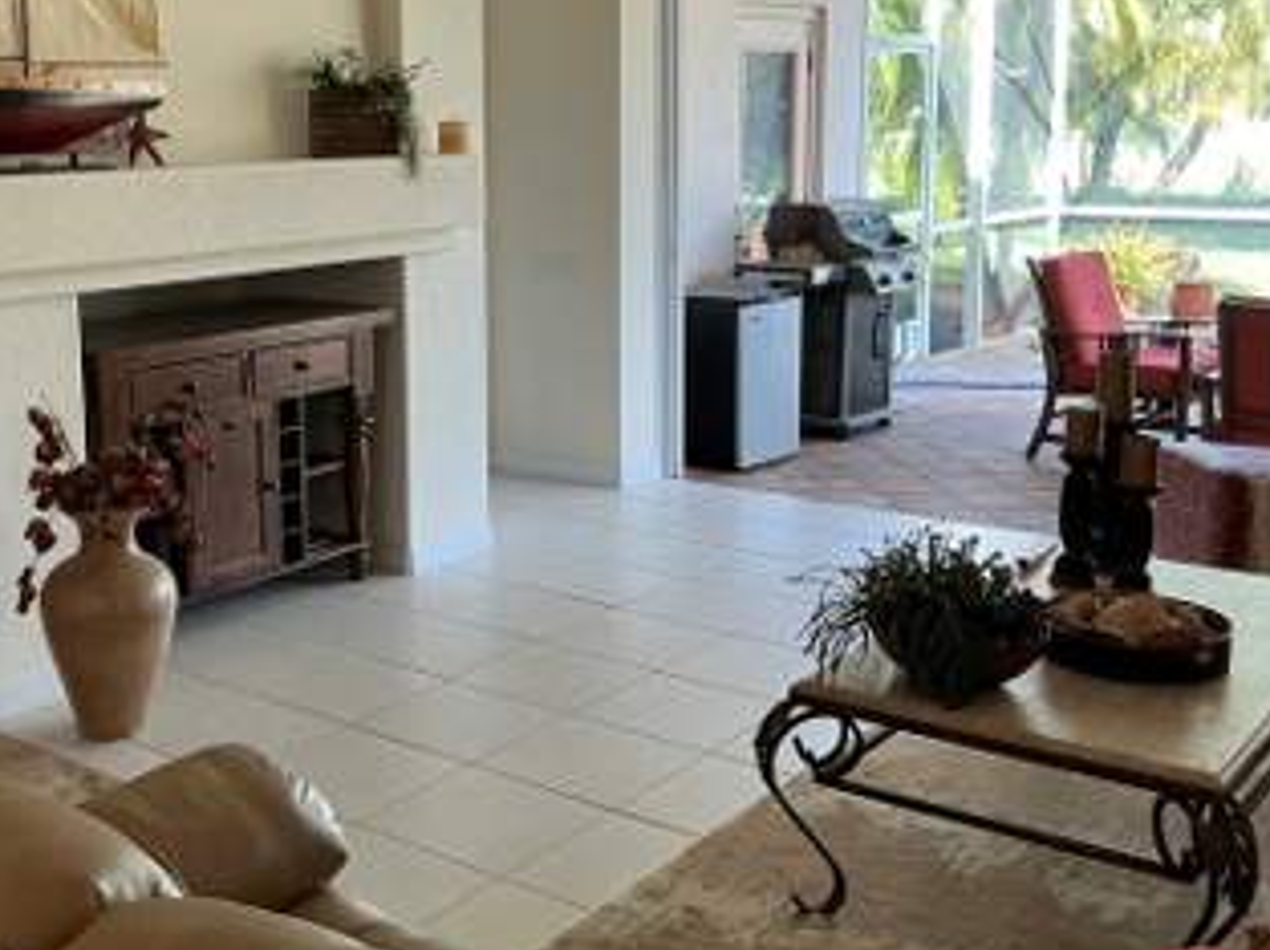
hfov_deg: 43.4
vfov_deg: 33.4
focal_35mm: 43
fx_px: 1576
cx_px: 442
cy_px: 365
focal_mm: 3
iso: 40
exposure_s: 1/60
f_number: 1.8
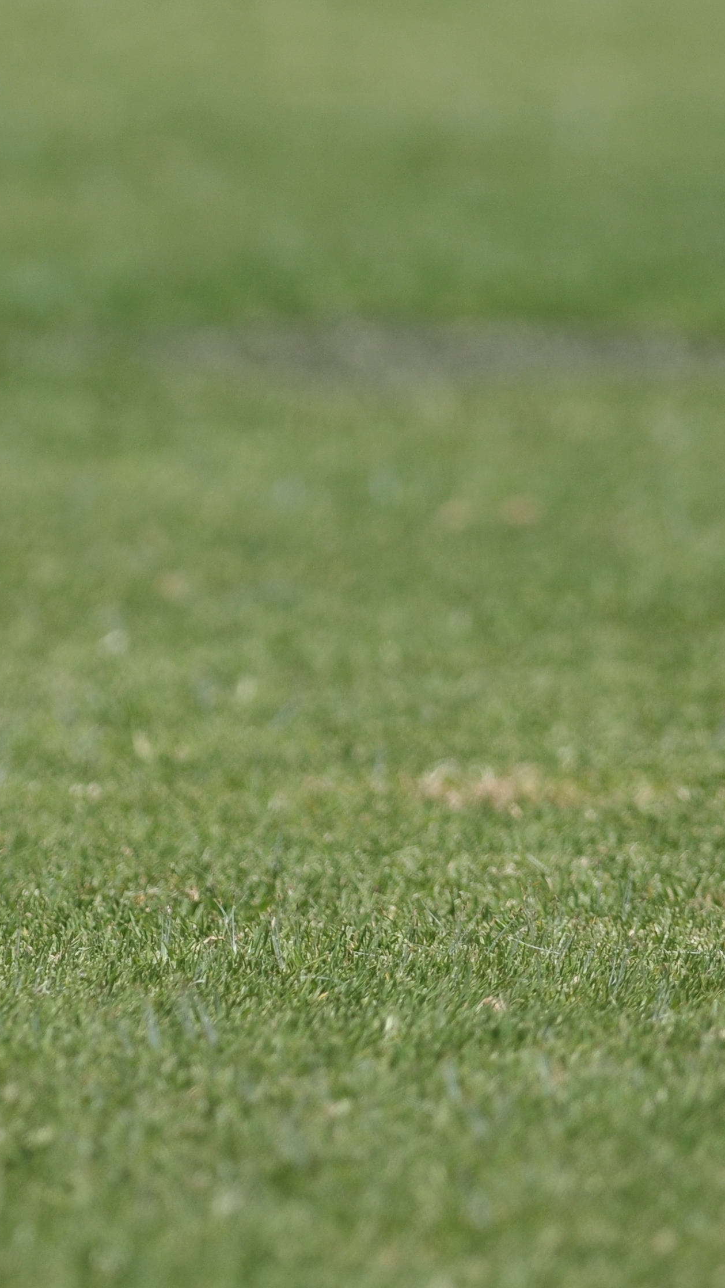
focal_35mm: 902
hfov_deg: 1.3
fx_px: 30825
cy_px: 699
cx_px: 19
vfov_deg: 2.4
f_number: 3.5
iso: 200
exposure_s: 1/3200
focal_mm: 300
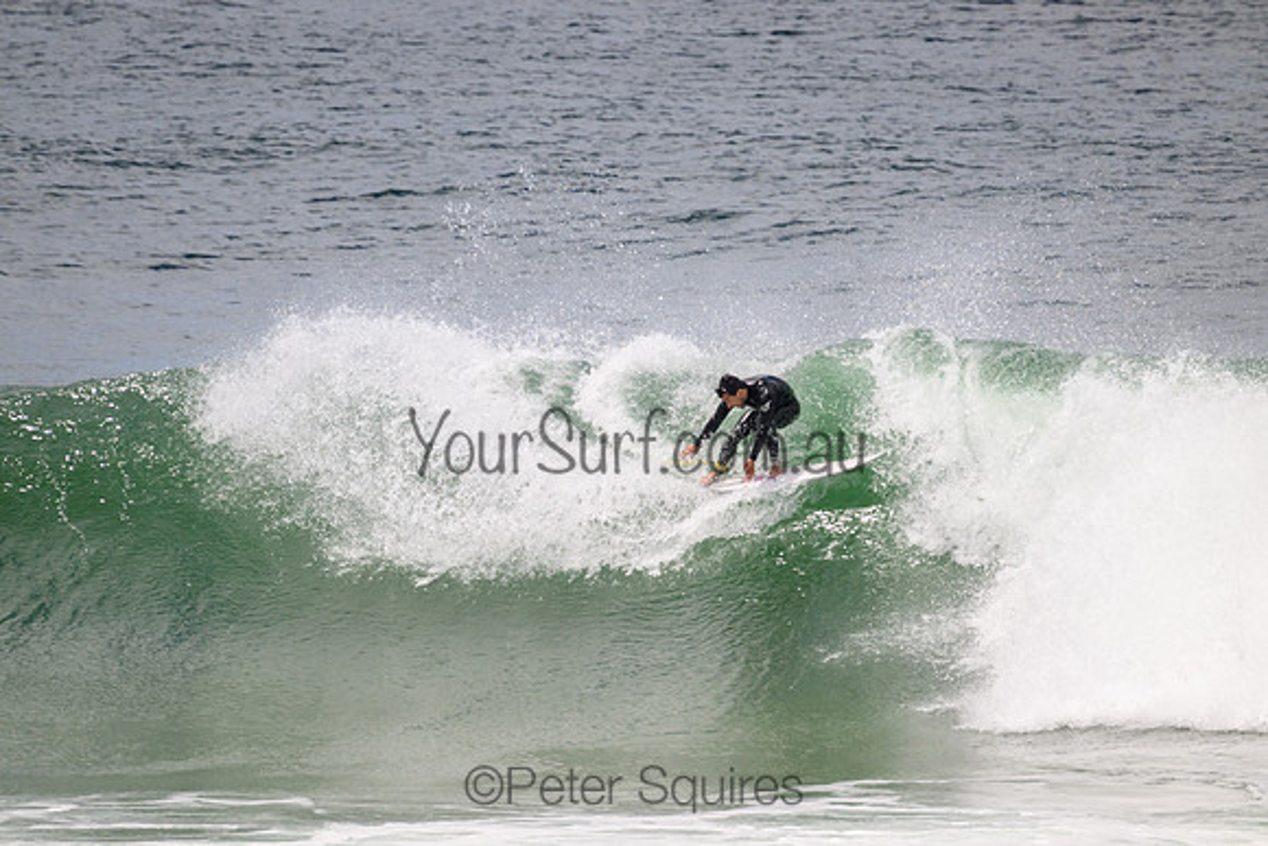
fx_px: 28183
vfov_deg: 1.7
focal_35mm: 800
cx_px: 634
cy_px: 423
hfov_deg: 2.6
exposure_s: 1/2000
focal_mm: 800
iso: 800
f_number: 11
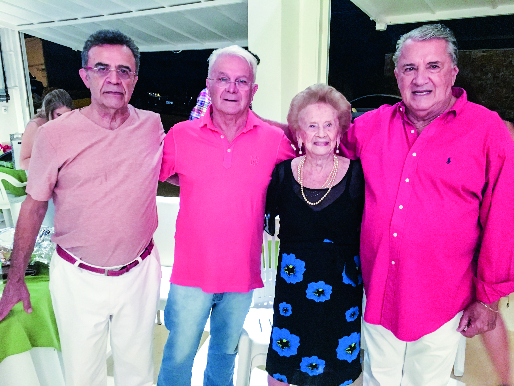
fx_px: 431
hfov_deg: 61.7
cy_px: 193
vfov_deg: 48.2
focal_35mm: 29
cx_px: 257
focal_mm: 4.15
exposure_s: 1/15
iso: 500
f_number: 2.2
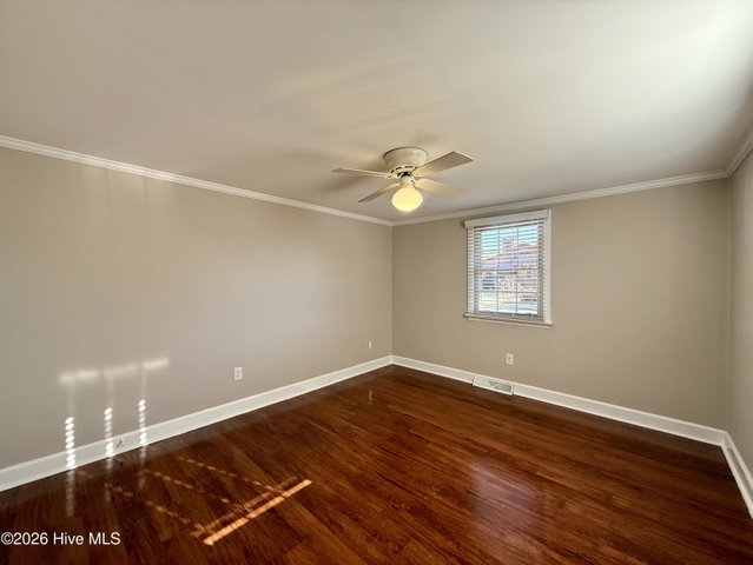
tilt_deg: -0.2
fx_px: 305
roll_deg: -0.1
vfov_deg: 85.7
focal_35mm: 14
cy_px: 282
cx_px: 376
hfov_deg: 102.0
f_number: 2.2
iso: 80
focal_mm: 2.22
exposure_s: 1/99
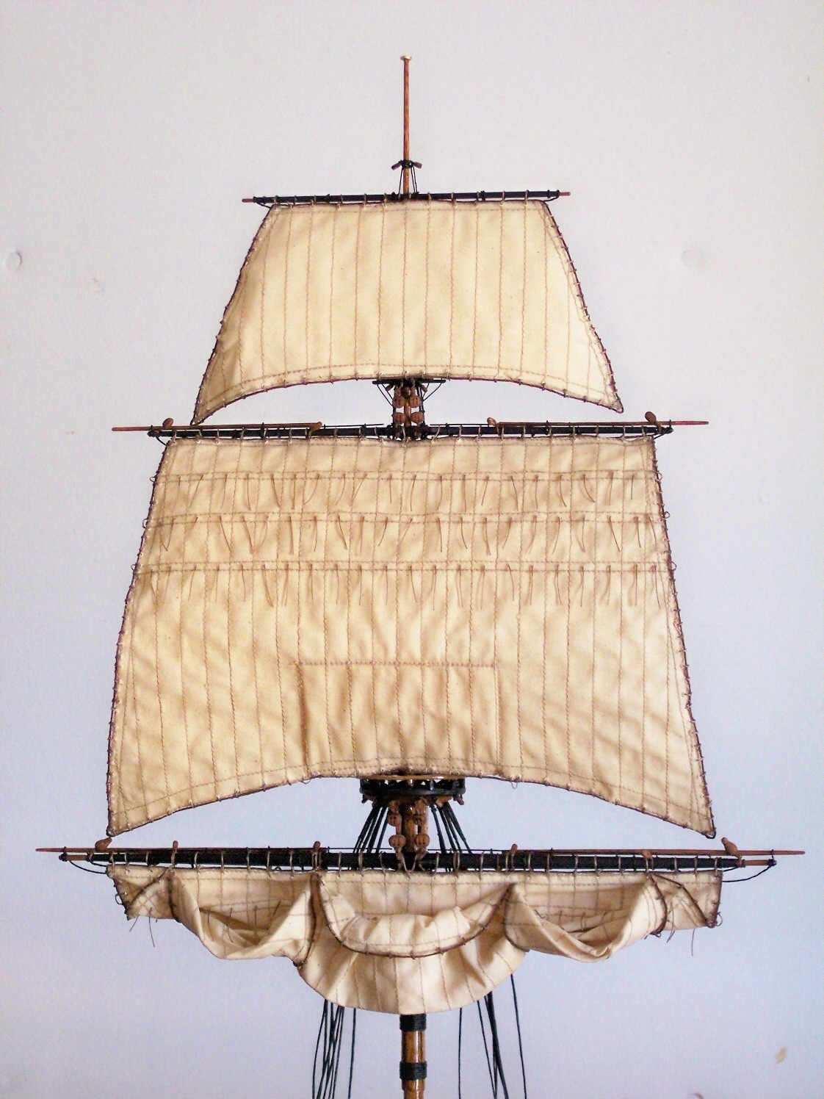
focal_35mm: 91
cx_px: 412
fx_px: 2888
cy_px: 550
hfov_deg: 16.2
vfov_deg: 21.5
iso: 200
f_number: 4.1
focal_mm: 18.7
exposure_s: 1/60
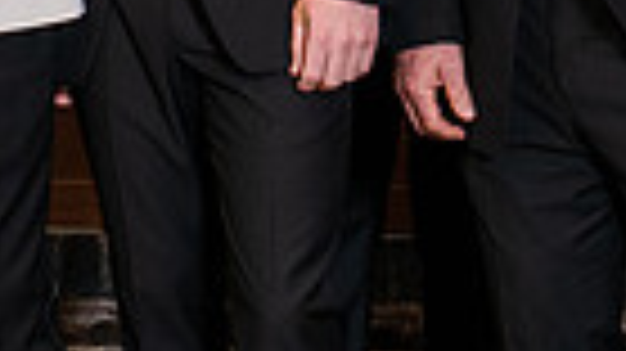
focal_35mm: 259
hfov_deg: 8.3
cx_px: -3
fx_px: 4297
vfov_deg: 4.6
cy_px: -442
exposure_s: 1/160
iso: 500
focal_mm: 50
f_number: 3.5
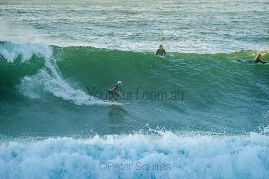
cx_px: 134
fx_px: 3737
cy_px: 90
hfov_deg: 4.1
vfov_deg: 2.8
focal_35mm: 500
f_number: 5.6
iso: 720
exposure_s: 1/1600
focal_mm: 500
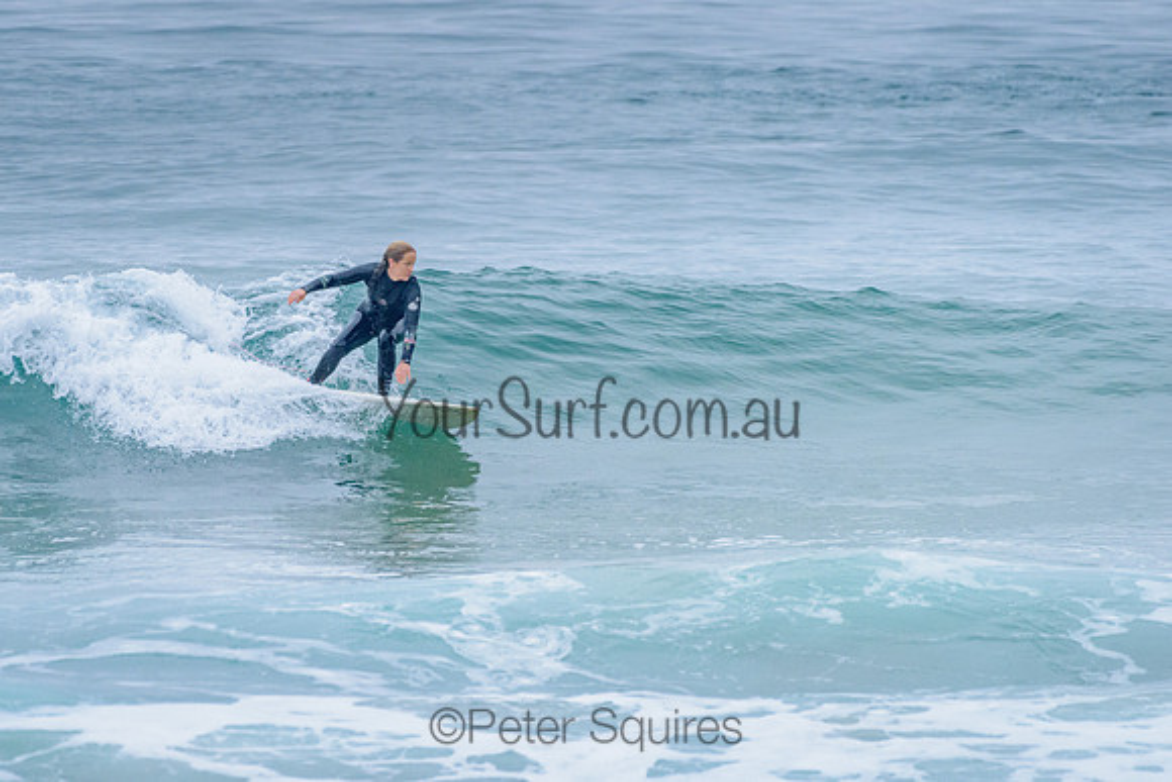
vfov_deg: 2.2
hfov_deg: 3.4
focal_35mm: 613
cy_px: 339
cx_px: 459
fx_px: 19956
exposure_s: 1/2000
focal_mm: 500
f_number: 5.6
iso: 2000
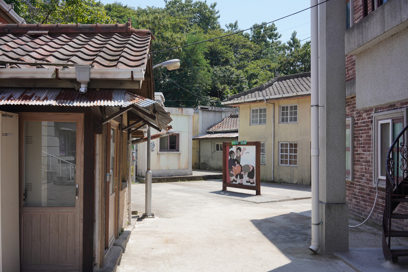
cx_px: 204
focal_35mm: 35
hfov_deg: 54.4
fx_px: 397
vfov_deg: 37.9
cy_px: 136
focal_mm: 35
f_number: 16
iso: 200
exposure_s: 1/100
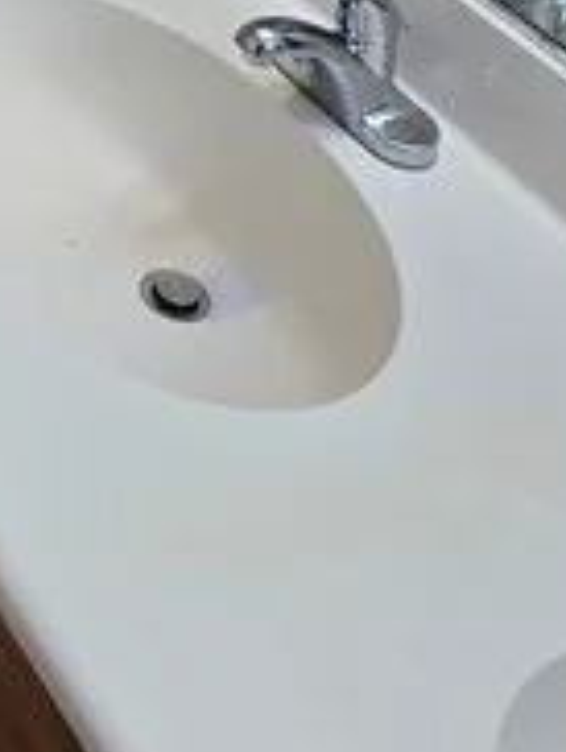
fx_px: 1588
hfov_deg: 17.4
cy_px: -438
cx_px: -368
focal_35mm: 73
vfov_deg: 21.4
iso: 125
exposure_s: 1/60
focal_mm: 2.2
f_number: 2.2
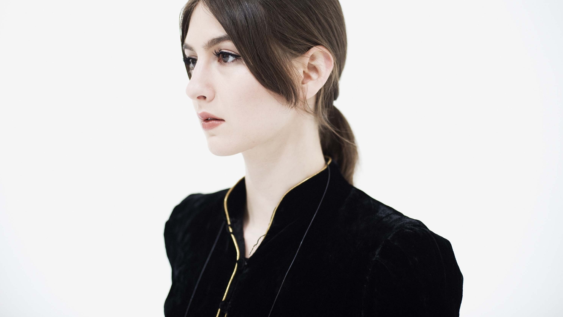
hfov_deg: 39.2
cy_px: 128
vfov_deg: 22.6
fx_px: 791
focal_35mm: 53
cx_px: 284
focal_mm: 50
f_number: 2.2
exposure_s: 1/50
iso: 400
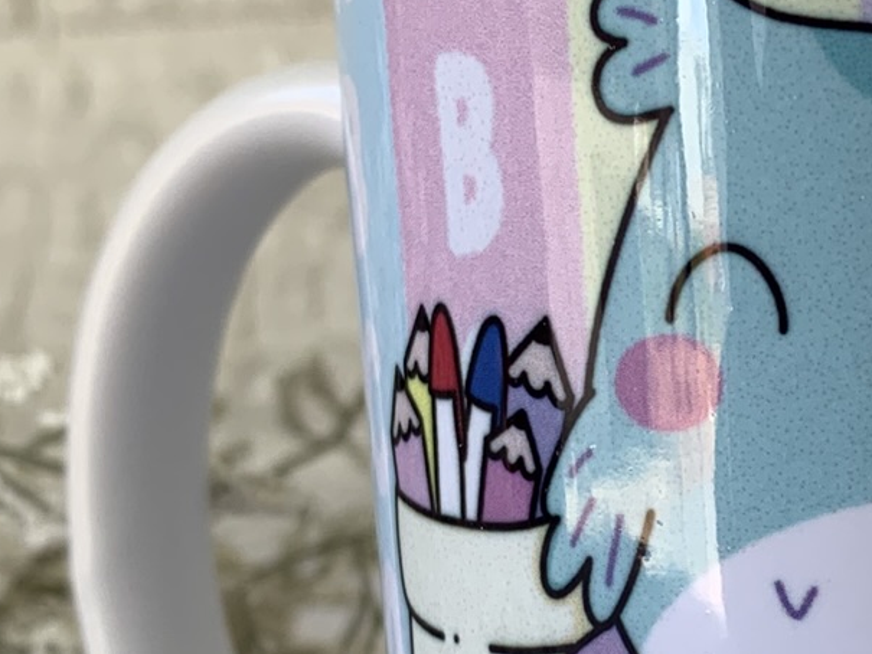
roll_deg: +2.8
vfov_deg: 16.6
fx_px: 2217
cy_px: 559
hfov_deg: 21.7
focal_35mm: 88
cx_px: 786
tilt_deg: -8.2
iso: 25
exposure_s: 1/120
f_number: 1.8
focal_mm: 4.25
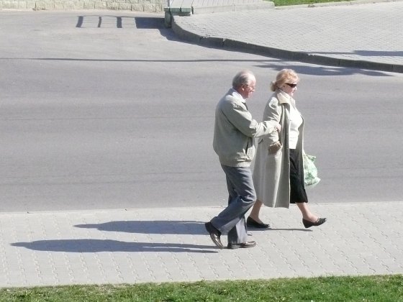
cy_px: 151
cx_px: 202
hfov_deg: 12.3
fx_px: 1863
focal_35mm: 160
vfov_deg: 9.3
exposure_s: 1/640
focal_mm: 19.1
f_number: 8
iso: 400
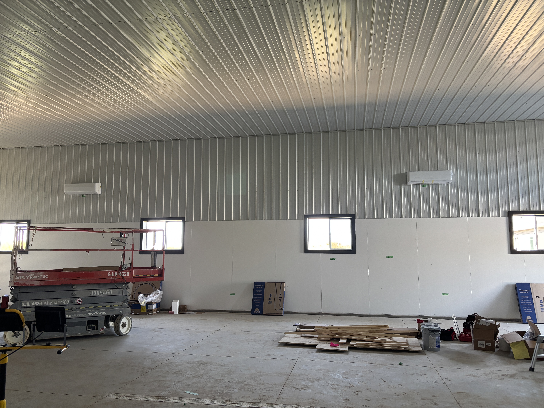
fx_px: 409
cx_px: 272
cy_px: 204
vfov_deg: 53.1
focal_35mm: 26
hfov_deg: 67.3
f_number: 1.6
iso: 160
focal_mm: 5.96
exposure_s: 1/60
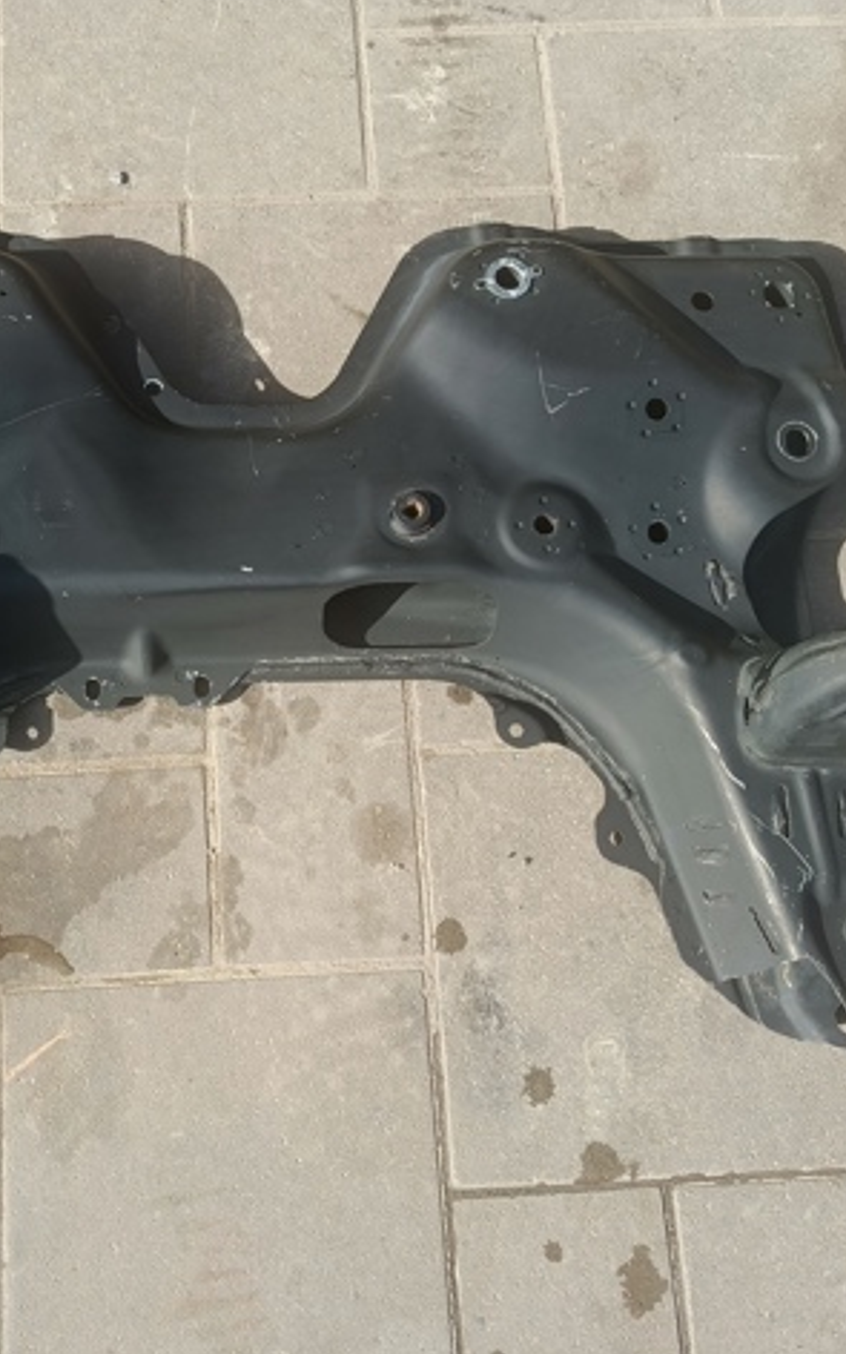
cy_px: 676
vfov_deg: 58.1
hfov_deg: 37.8
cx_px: 264
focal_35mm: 33
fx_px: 1217
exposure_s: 1/200
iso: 79
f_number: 1.75
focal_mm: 5.25
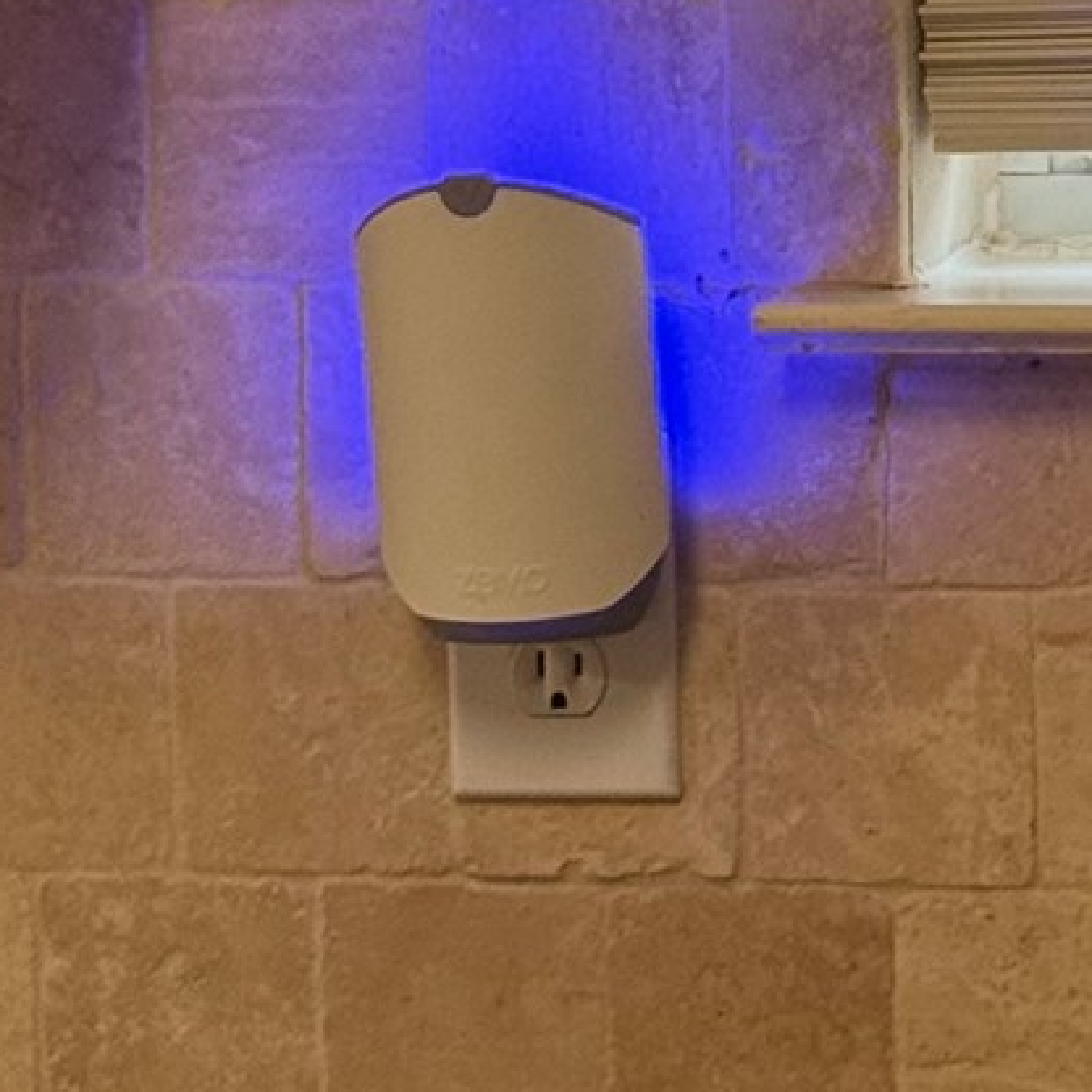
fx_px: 7459
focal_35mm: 209
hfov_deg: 8.2
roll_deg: +1.4
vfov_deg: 8.3
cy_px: -105
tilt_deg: -2.7
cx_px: 1562
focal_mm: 6.76
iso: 50
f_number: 1.78
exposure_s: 1/60
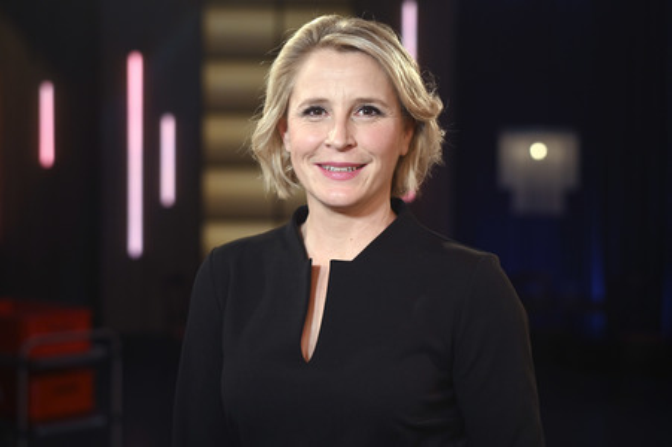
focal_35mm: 55
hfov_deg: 36.3
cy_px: 224
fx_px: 1026
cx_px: 336
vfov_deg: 24.6
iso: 1250
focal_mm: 55
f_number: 2.5
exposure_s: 1/320
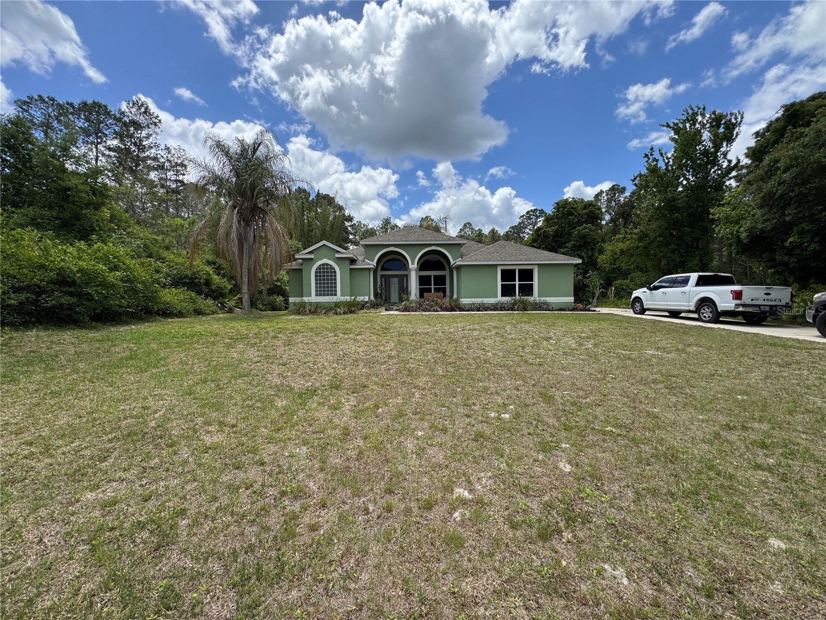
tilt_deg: -1.9
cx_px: 413
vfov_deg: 85.7
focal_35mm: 14
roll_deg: +0.4
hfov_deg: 102.1
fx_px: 334
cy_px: 310
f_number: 2.2
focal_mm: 2.22
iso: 50
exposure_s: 1/2146
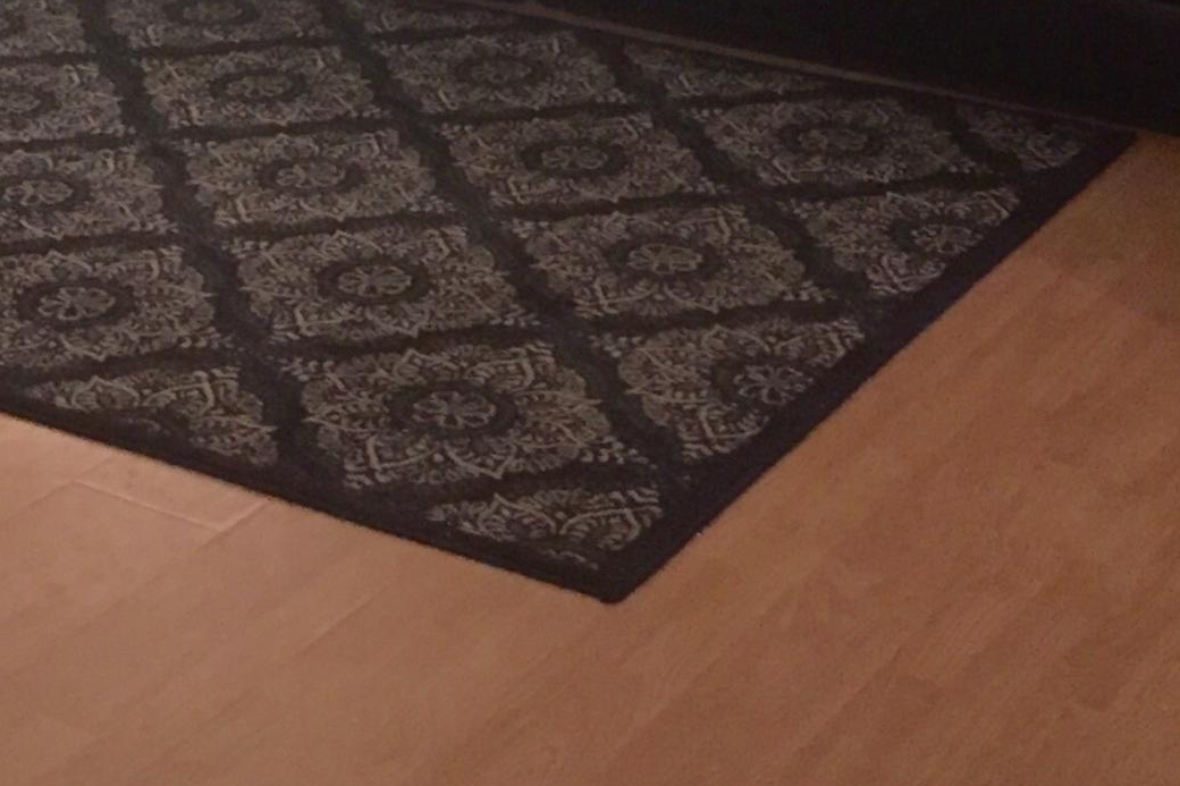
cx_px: 287
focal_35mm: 87
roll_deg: -0.5
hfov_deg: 23.1
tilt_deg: -16.2
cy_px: -164
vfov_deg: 15.1
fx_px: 2851
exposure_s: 1/15
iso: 250
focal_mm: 4.15
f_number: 2.2
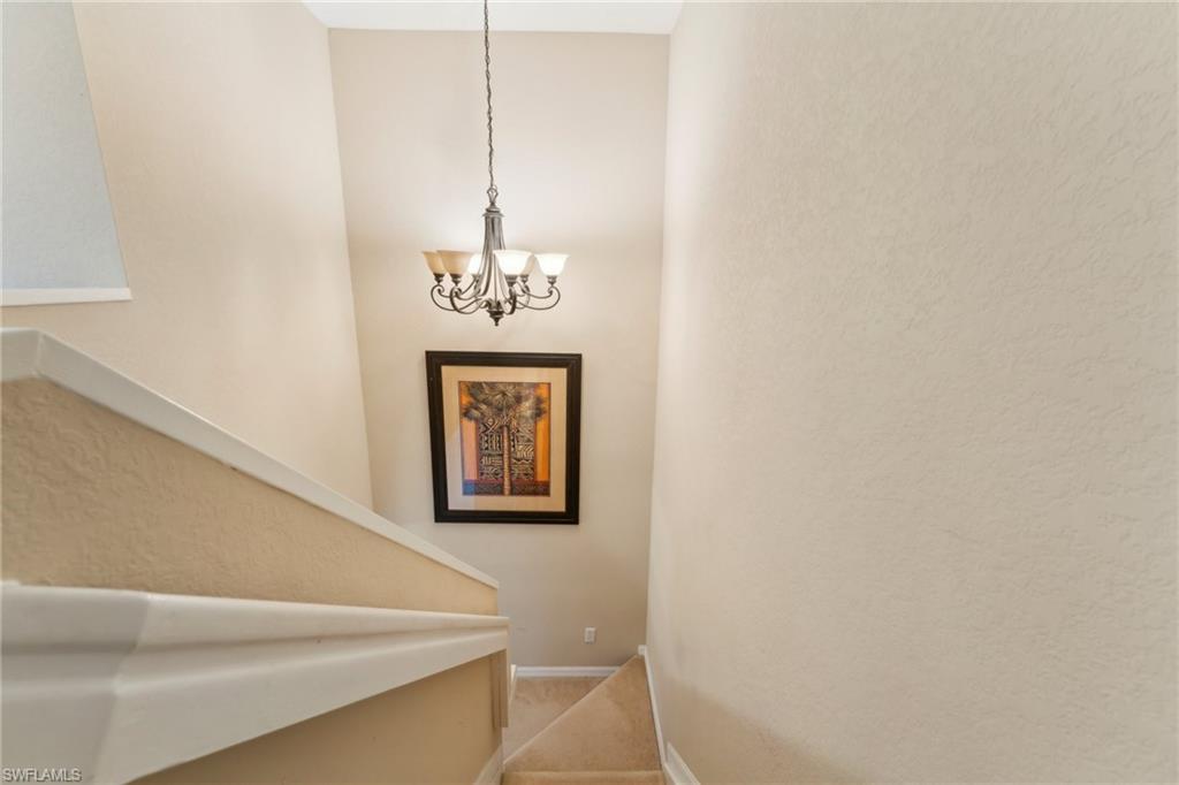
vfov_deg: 75.1
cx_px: 590
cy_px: 392
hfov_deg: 98.2
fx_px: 511
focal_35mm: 16
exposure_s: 1/8
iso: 250
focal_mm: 15.6
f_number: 8
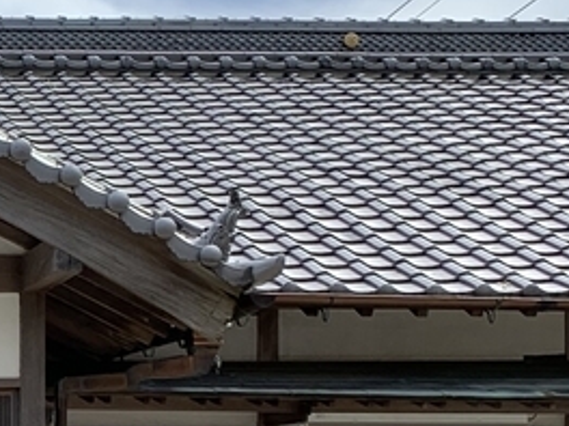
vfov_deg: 12.2
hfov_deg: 14.9
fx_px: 1940
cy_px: 570
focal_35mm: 118
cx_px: -394
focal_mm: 4.25
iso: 25
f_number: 1.8
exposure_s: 1/1447
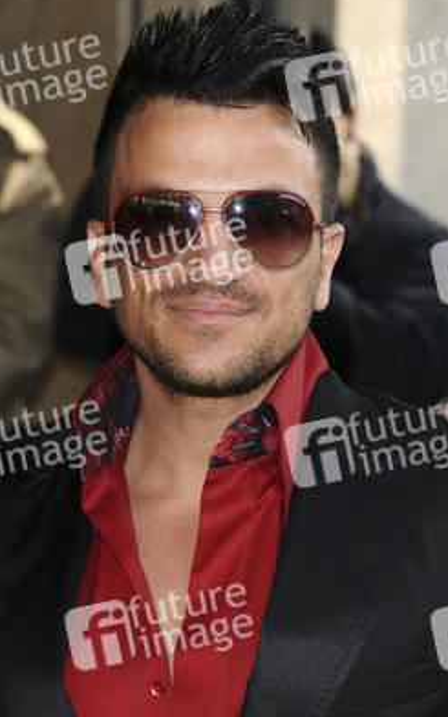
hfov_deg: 10.5
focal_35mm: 125
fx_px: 2442
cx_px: 213
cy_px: 353
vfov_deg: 16.7
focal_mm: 80
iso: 200
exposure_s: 1/250
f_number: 5.6
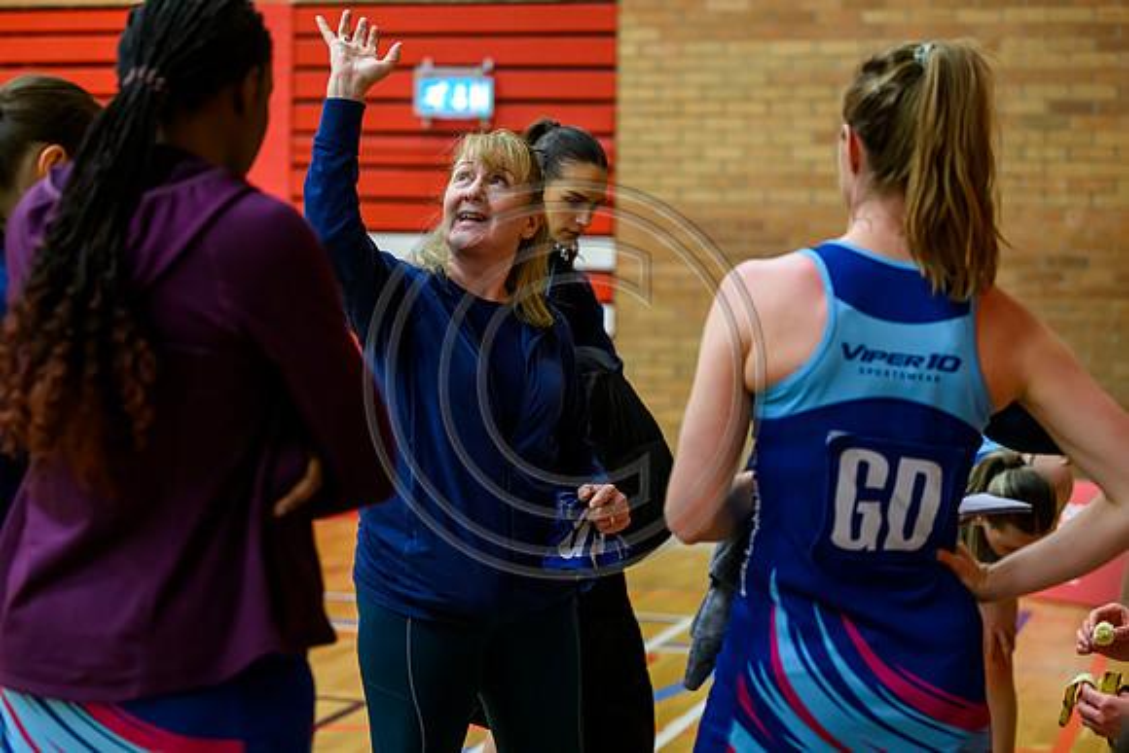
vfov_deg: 17.5
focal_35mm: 78
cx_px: 564
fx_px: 2447
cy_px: 376
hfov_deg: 26.0
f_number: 2.8
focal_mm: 78
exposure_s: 1/640
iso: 5000
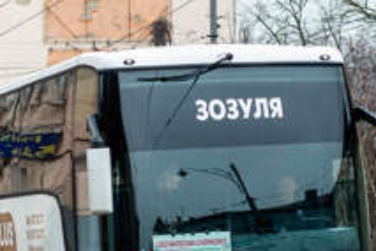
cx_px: 187
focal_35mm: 141
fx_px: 1473
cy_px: 140
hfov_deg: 14.6
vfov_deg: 9.7
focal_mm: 50
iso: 250
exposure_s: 1/400
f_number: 4
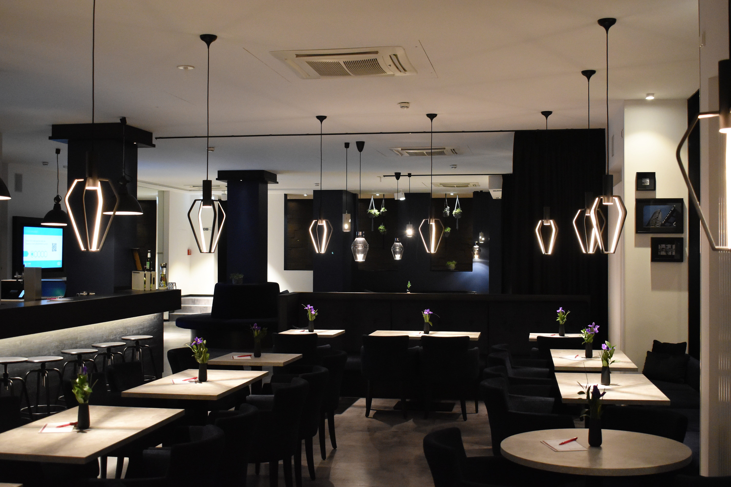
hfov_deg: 46.4
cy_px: 244
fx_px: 853
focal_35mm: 42
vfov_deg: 31.9
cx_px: 366
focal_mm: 28
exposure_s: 1/60
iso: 2800
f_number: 4.2
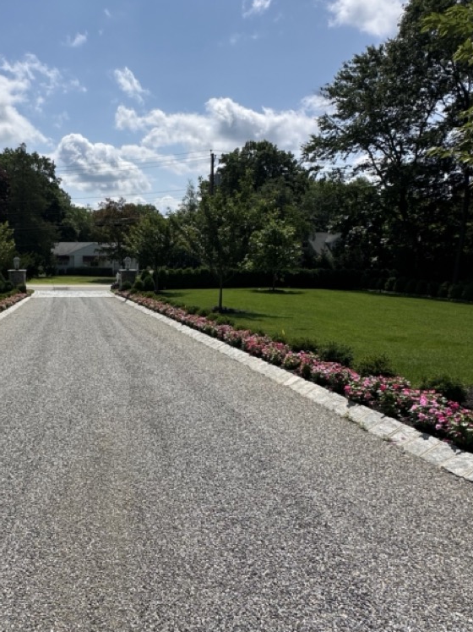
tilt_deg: -7.9
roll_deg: -0.4
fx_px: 437
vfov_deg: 71.6
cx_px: 102
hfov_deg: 53.4
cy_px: 310
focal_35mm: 24
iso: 40
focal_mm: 2.22
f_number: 2.2
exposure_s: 1/3509
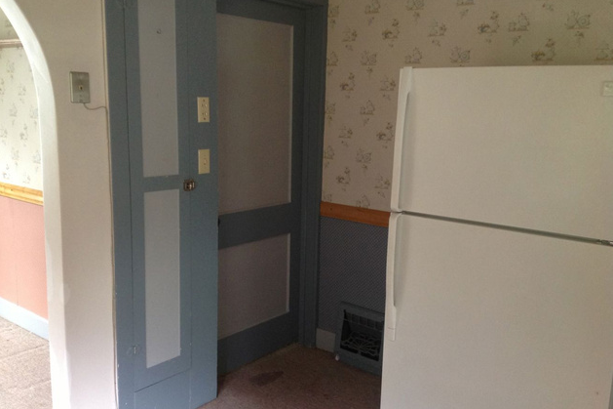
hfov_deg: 51.9
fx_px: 630
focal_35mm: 37
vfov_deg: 35.9
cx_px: 302
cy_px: 206
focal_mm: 4.28
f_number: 2.4
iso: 160
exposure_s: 1/15
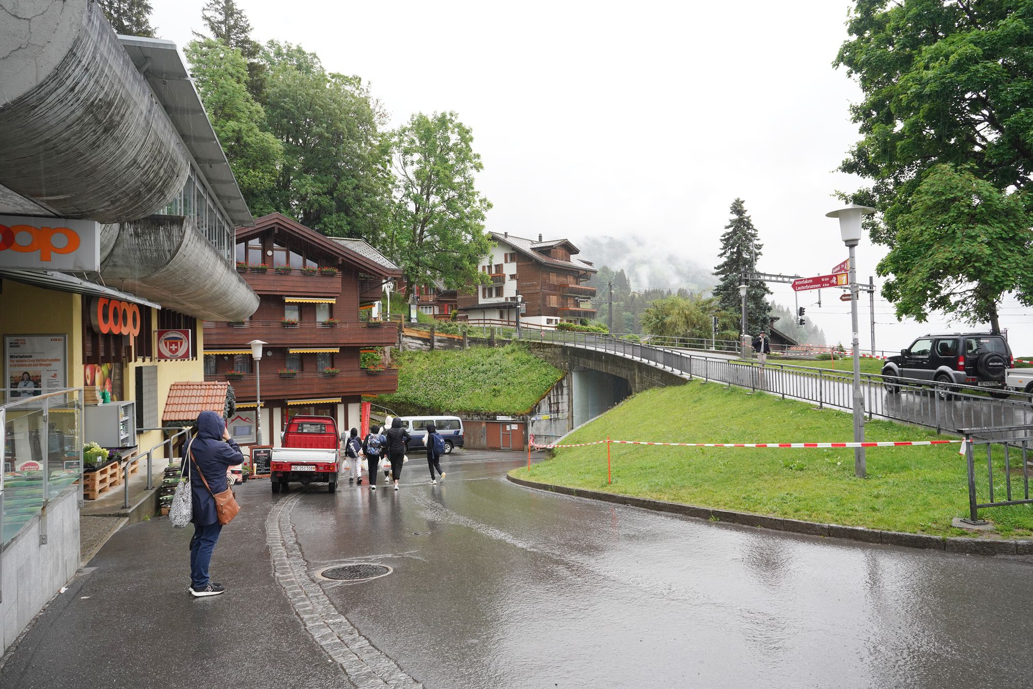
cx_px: 516
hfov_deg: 73.7
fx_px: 689
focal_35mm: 24
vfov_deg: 53.1
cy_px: 344
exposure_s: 1/100
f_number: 10
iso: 640
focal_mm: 24
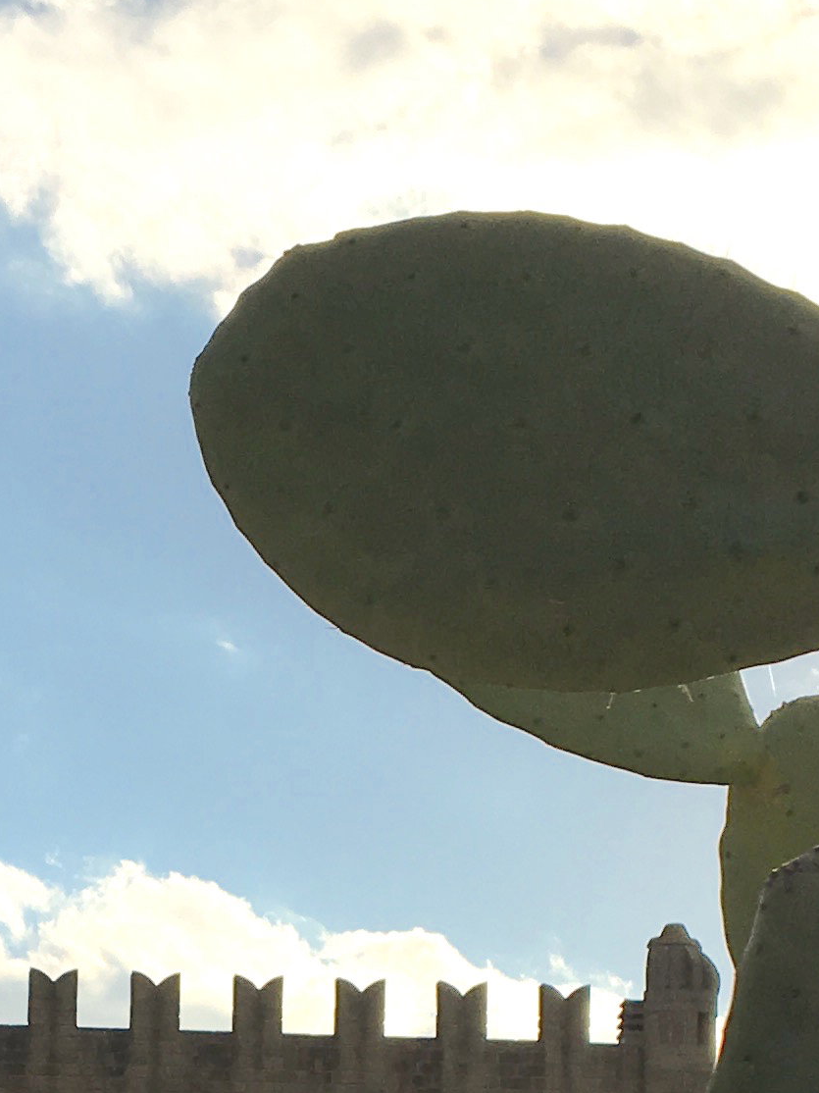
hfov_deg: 14.0
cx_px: 82
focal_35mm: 105
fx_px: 3314
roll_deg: -1.1
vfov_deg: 18.1
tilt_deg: +4.9
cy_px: 1189
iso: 25
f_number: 2.2
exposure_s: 1/4049
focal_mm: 4.15
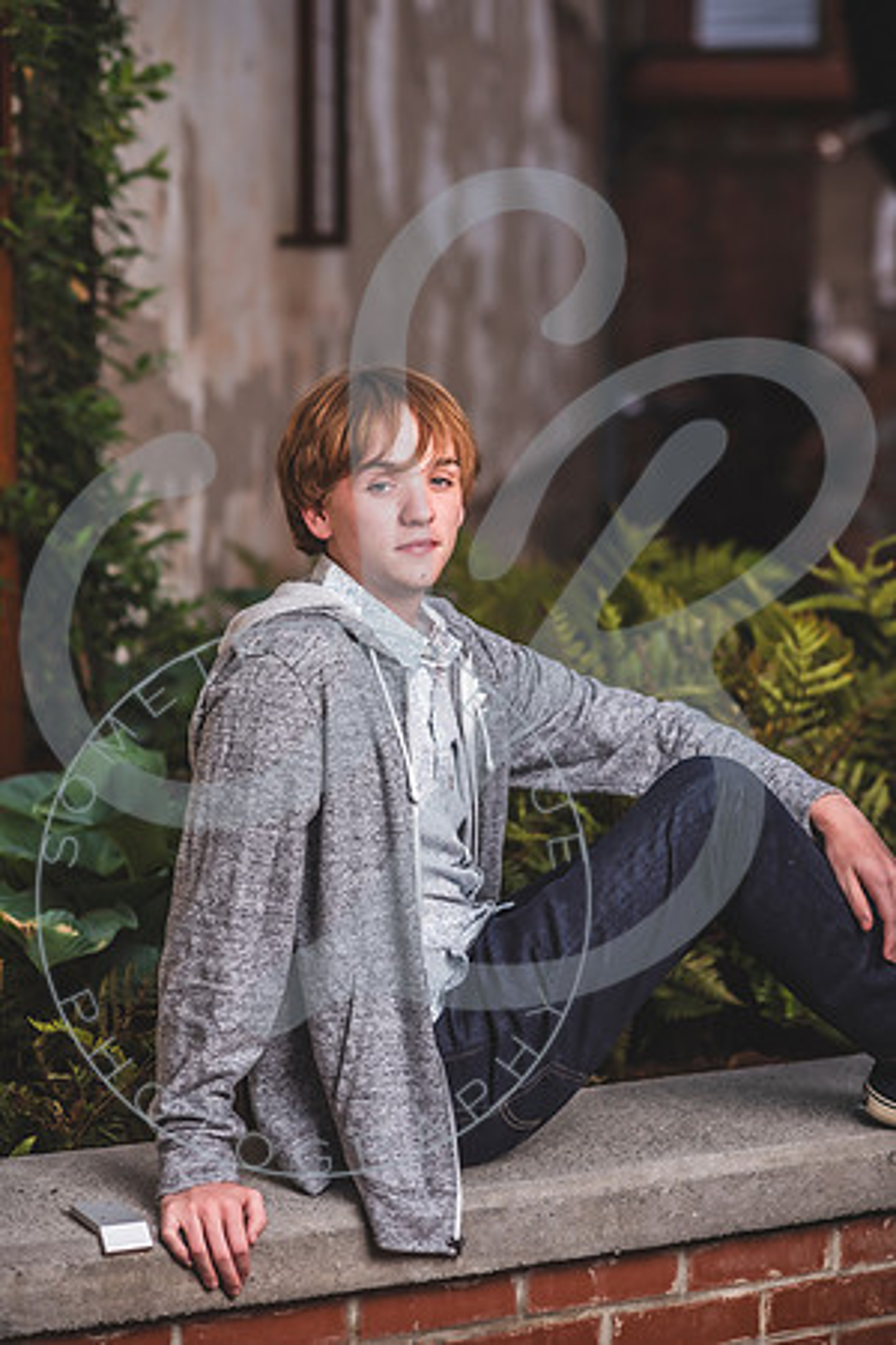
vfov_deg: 23.9
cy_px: 672
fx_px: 3173
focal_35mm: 85
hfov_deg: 16.1
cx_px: 448
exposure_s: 1/200
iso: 100
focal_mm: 85
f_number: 2.8
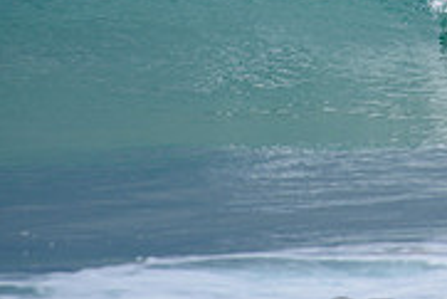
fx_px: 19894
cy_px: -90
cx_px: 511
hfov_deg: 1.3
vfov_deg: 0.9
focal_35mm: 1601
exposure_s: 1/2000
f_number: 5.6
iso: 125
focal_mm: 500
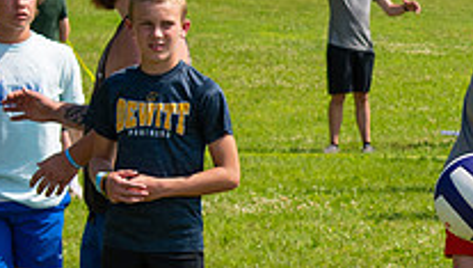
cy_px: 215
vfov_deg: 5.1
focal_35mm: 240
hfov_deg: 8.8
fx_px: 3014
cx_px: 649
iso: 200
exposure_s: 1/800
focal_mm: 55
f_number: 5.6
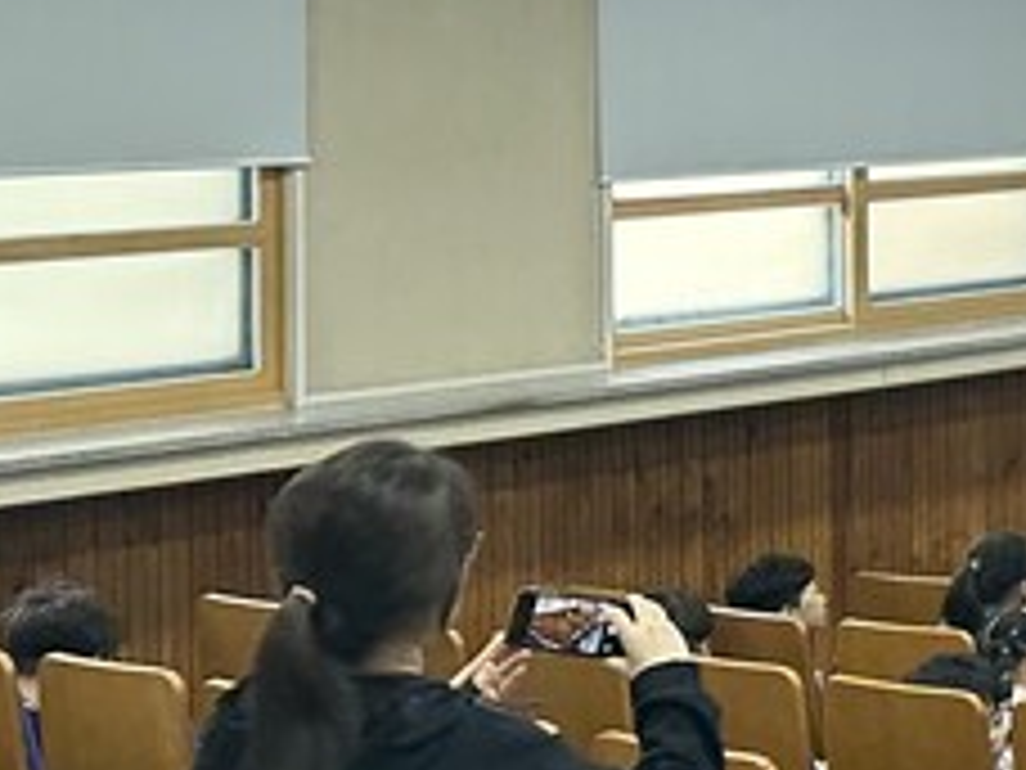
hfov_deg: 15.2
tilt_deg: +1.2
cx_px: 2138
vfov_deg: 14.4
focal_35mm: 101
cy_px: -9
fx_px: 2994
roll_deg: -0.4
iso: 125
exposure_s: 1/120
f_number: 1.78
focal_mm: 6.86
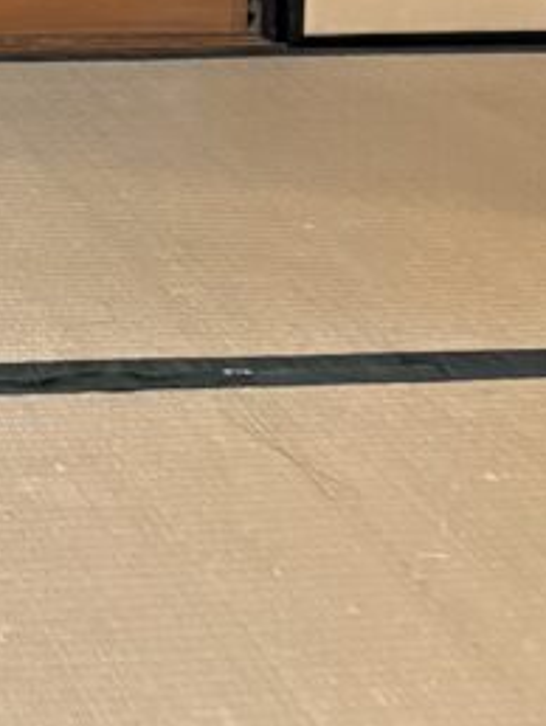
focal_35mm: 103
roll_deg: +0.4
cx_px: -473
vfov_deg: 16.5
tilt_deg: -3.5
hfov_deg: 12.9
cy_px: -509
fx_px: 2163
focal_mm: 5.96
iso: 500
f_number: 1.6
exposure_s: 1/30
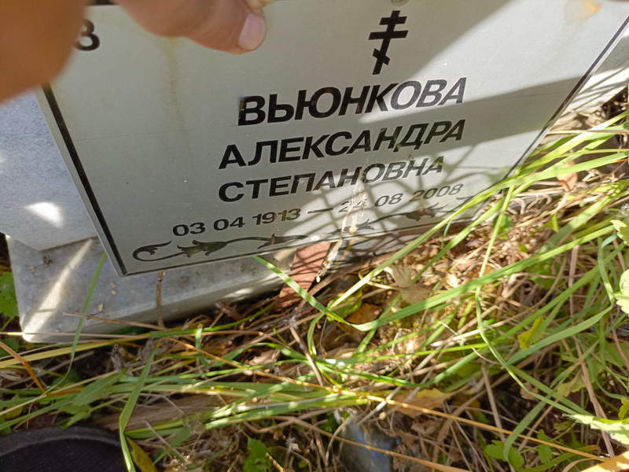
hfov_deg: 69.4
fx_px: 454
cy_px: 236
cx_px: 314
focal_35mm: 25
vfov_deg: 54.9
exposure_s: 1/169
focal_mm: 4.76
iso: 112
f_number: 1.69
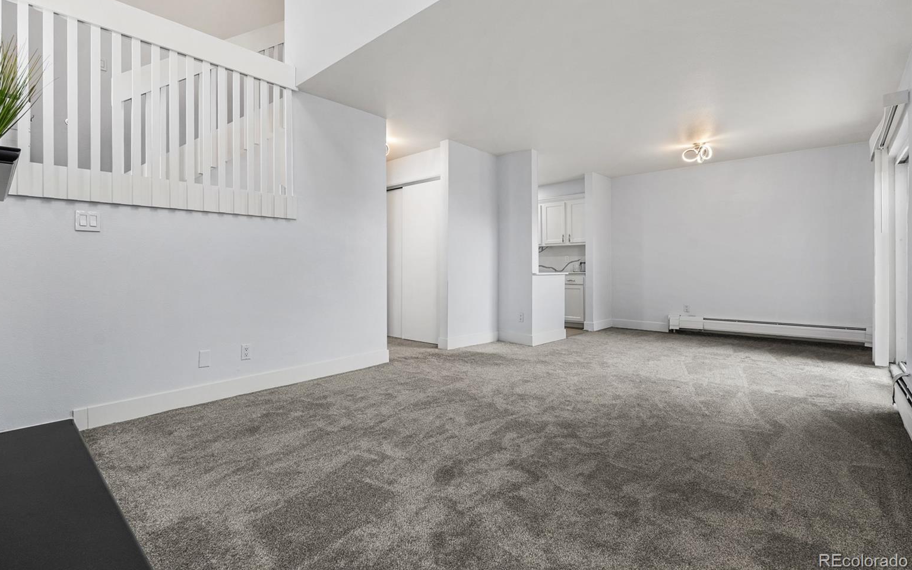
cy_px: 256
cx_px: 440
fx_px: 423
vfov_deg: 67.8
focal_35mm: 17
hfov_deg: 94.3
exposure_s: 1/30
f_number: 8
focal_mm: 16
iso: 200
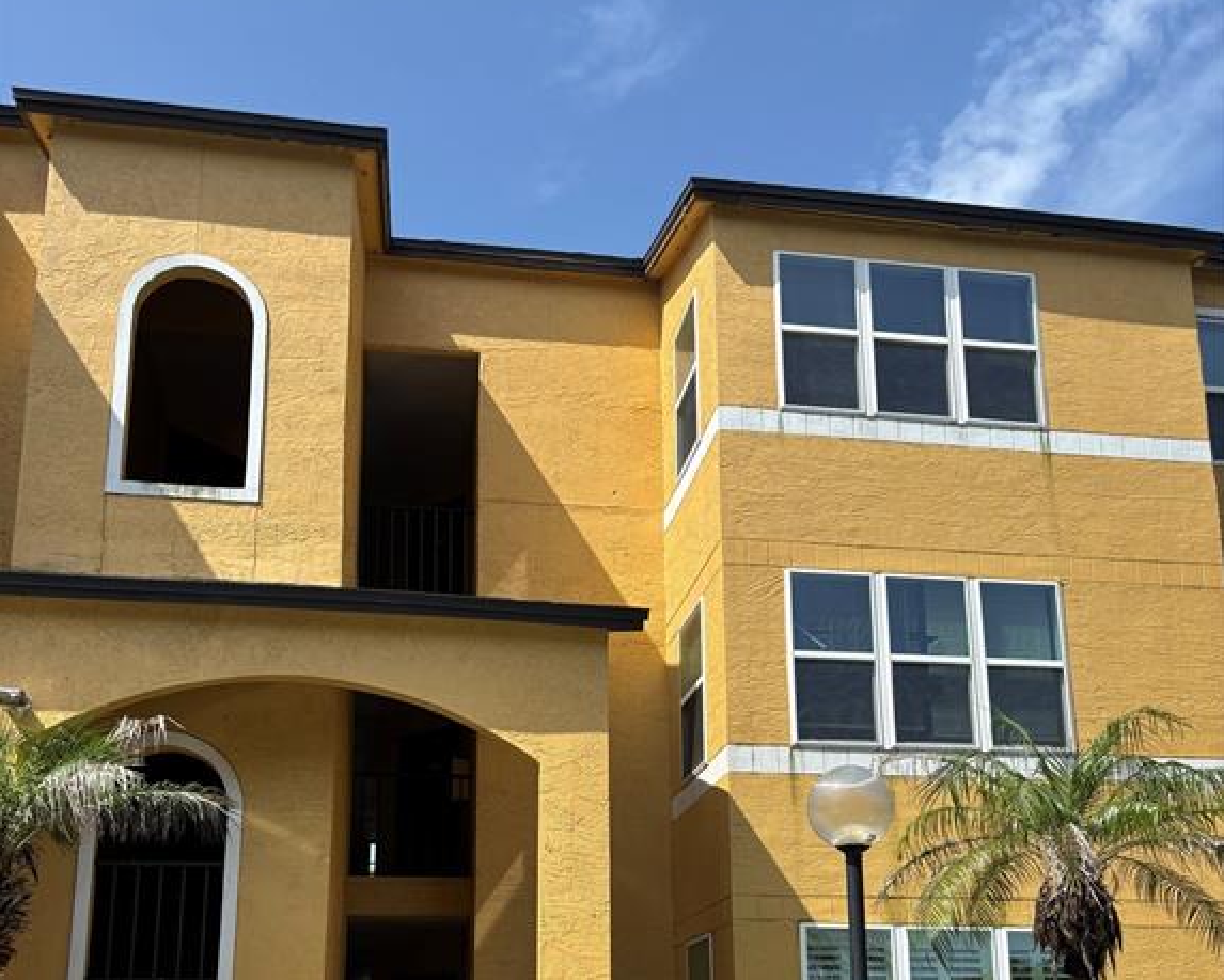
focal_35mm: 34
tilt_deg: +11.6
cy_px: 796
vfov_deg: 41.4
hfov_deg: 52.8
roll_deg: +0.0
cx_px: 613
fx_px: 1232
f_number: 1.6
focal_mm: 5.96
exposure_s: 1/2288
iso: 50
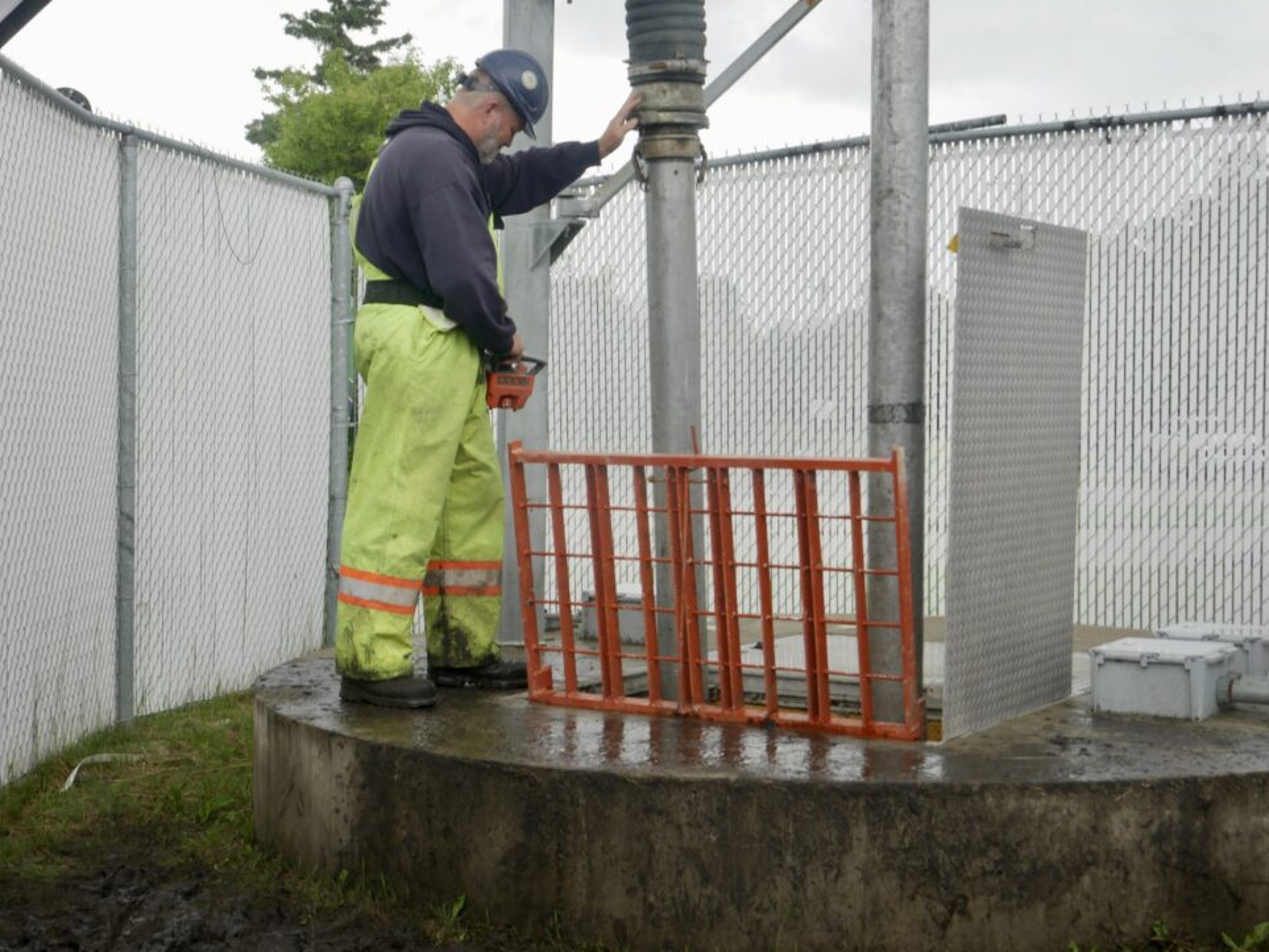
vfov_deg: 27.1
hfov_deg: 35.5
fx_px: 1980
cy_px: 484
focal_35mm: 54
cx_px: 648
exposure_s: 1/80
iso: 200
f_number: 8
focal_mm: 26
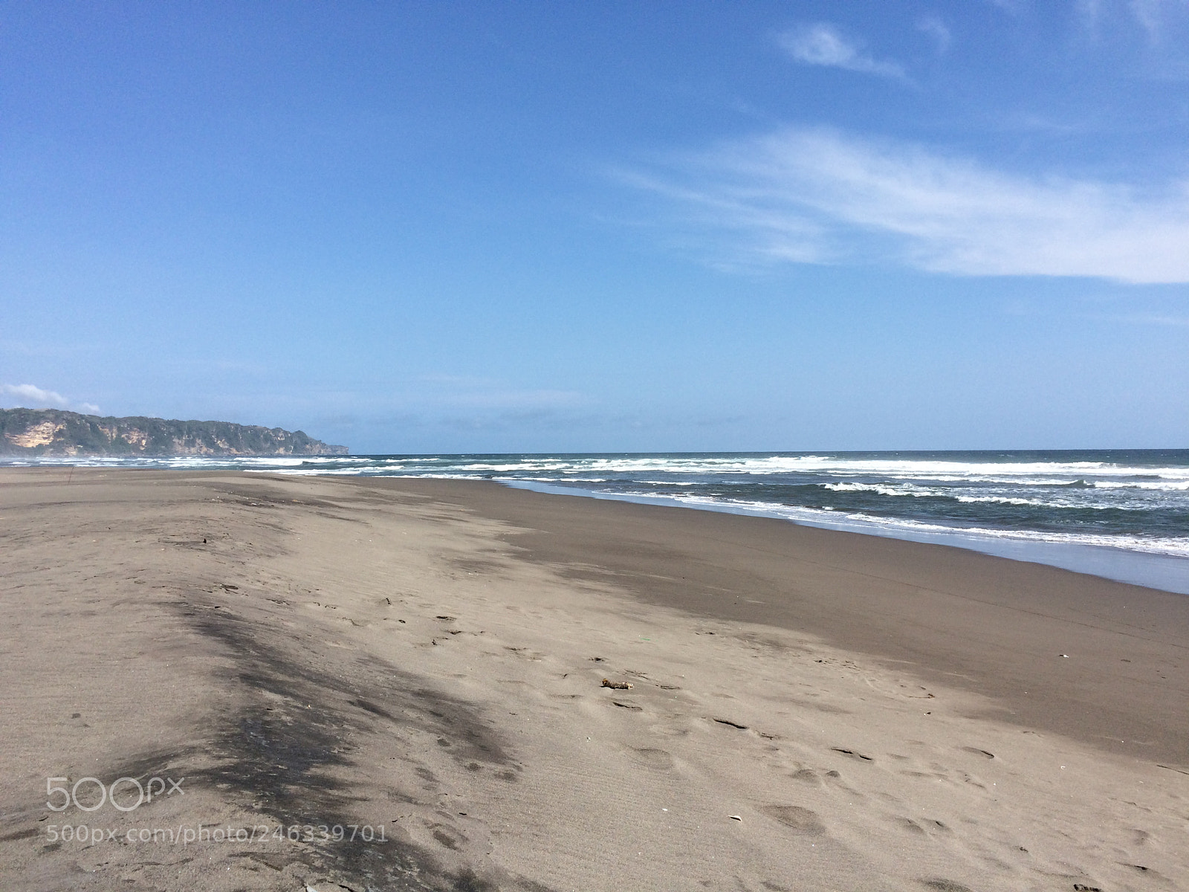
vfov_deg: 48.2
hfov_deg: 61.7
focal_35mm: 29
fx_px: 996
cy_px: 446
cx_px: 594
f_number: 2.2
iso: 32
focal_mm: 4.15
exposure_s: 1/2740
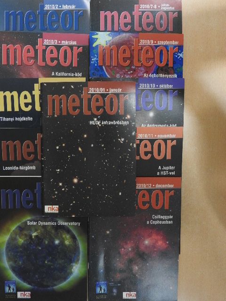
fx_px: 261
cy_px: 150
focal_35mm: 30
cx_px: 113
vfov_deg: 60.0
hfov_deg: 46.8
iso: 400
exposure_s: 1/10
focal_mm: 5.4
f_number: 3.5
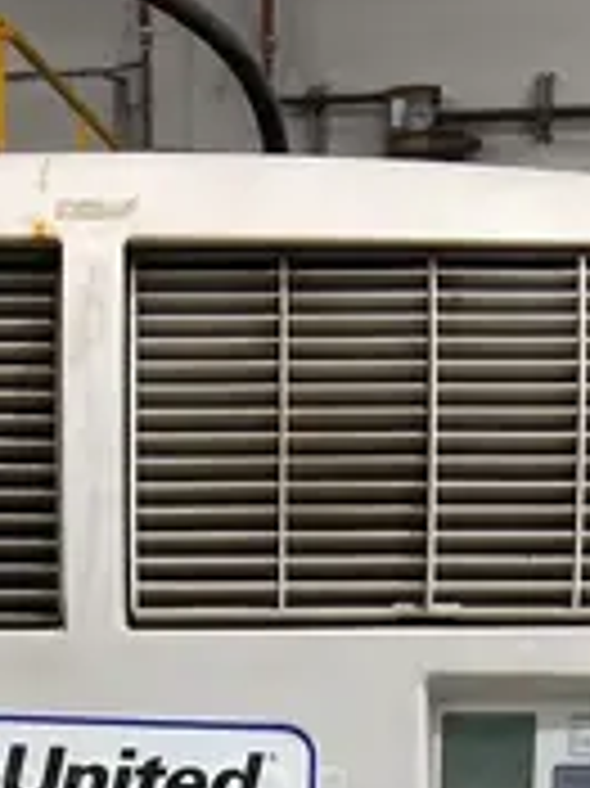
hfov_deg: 13.6
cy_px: 1484
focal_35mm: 109
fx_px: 2480
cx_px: 225
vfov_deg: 15.2
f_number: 1.8
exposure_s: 1/120
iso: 125
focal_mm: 4.25
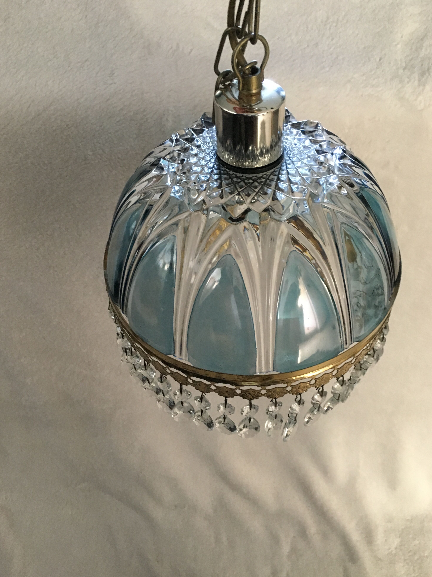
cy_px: 293
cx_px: 218
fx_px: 499
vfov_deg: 60.0
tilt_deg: -49.9
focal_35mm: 30
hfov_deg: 46.8
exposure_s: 1/25
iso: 200
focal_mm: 4.15
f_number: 2.2
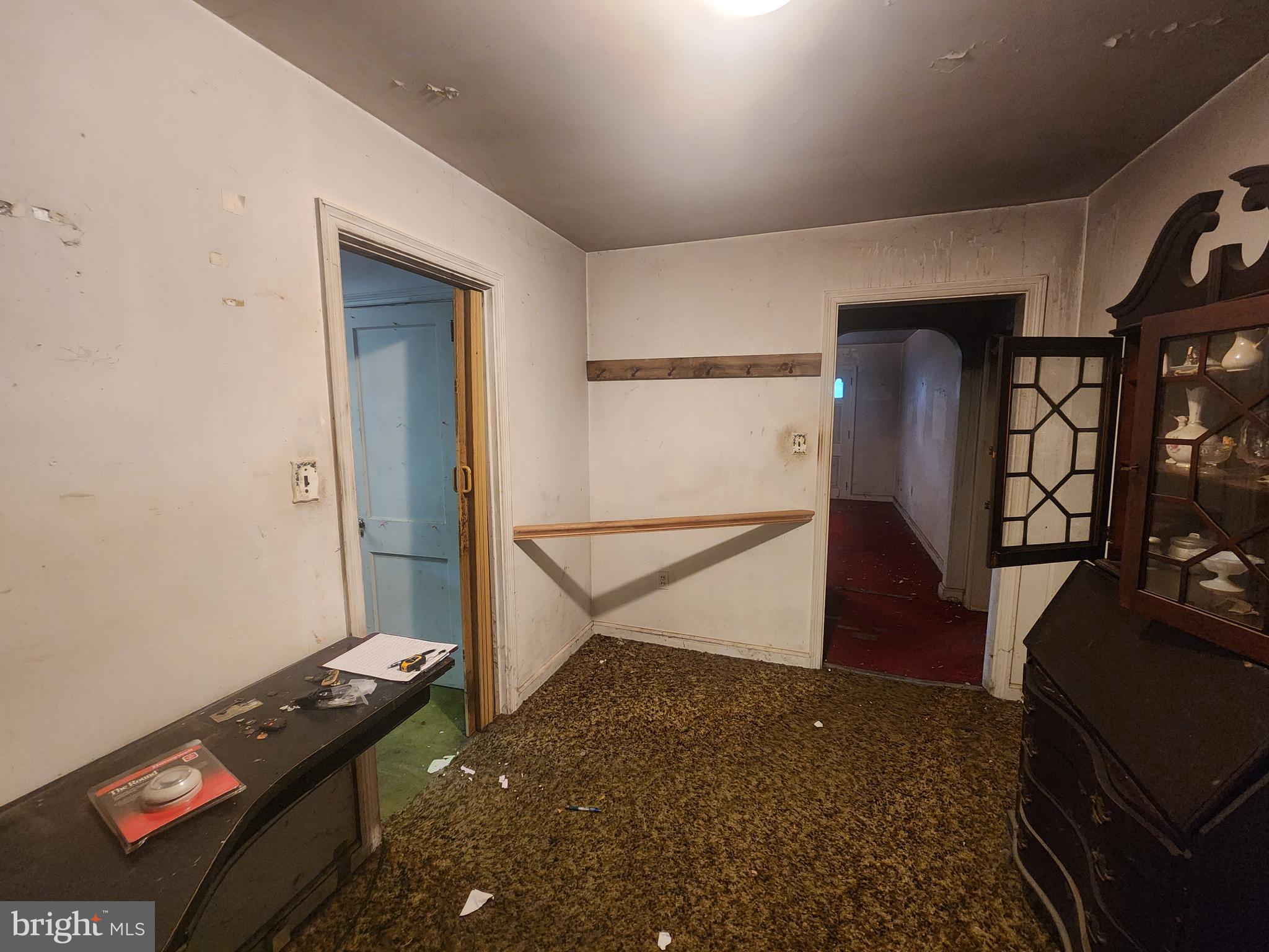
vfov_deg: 89.9
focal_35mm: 13
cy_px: 476
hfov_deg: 106.2
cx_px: 634
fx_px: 477
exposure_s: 1/30
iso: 500
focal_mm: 2.2
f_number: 2.2
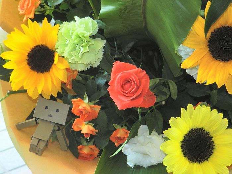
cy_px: 87
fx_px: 563
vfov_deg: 17.6
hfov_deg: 23.3
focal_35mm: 84
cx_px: 116
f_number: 4.4
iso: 200
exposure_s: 1/100
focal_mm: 14.9
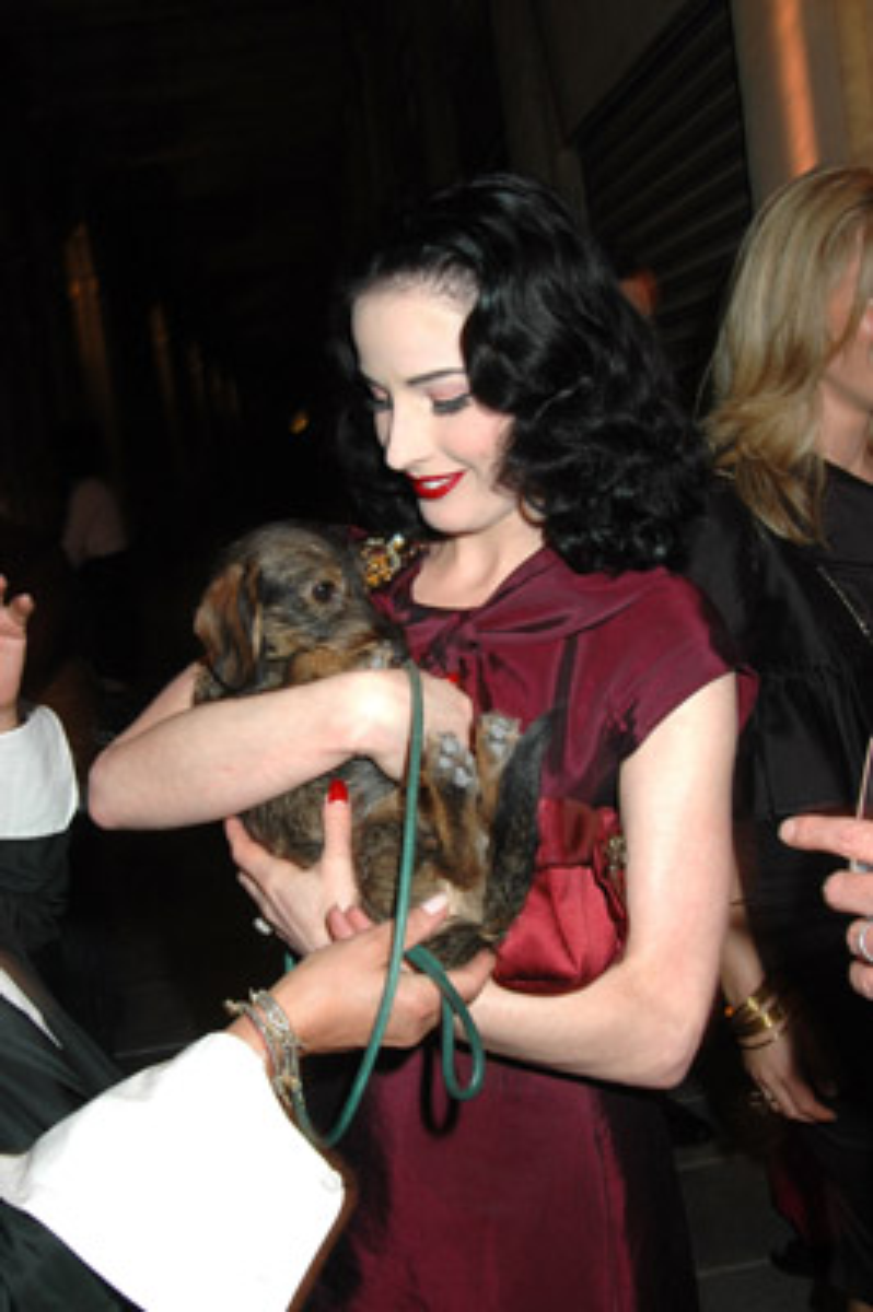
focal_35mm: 36
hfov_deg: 36.8
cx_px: 436
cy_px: 656
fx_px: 1312
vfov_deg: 53.2
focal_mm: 24
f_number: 10
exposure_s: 1/15
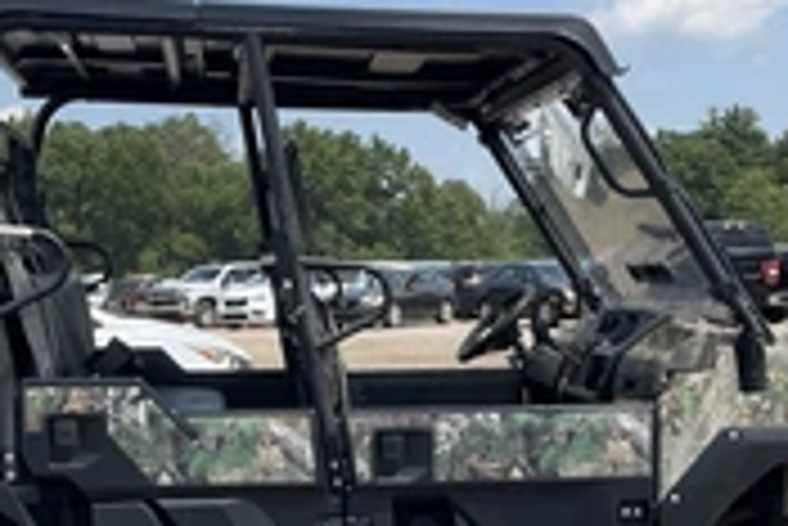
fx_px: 1512
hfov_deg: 29.1
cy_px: 450
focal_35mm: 69
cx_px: 302
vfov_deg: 19.5
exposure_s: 1/1490
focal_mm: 3
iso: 25
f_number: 1.8
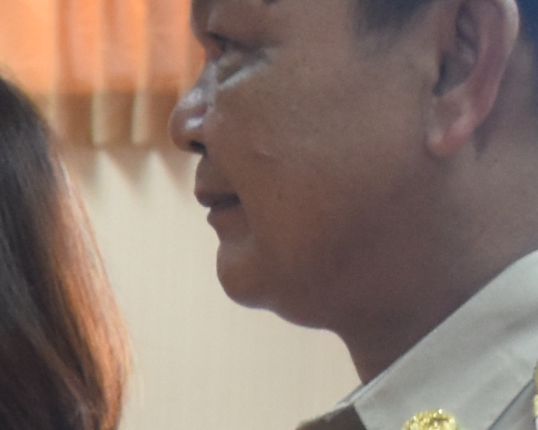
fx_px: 4220
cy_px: 646
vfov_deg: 5.8
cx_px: -1122
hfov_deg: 6.6
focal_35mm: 265
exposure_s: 1/60
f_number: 3.8
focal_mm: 22
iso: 800
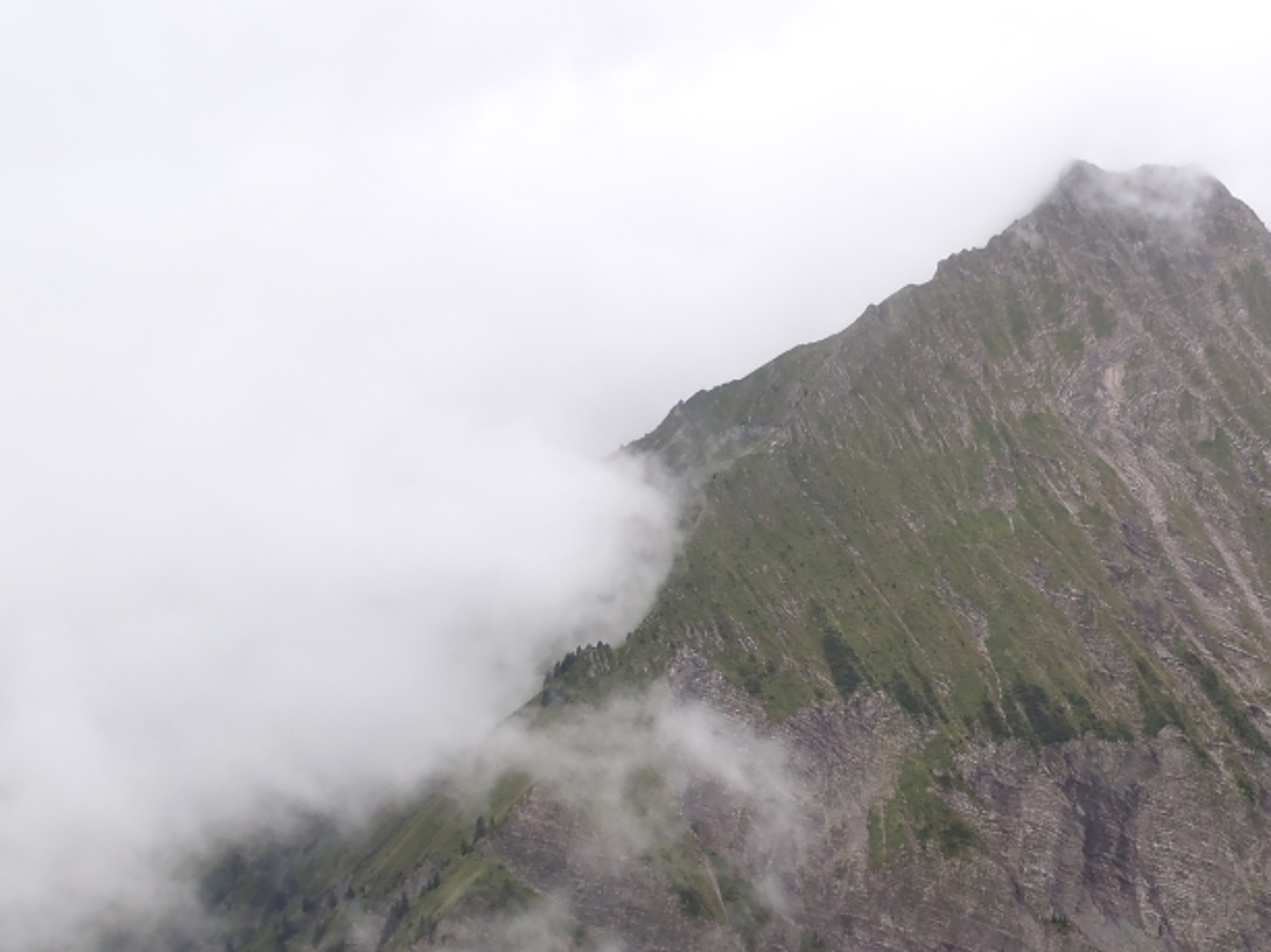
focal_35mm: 49
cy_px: 624
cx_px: 846
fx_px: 1798
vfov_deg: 29.5
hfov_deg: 38.5
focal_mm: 5
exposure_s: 1/250
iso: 80
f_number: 4.5
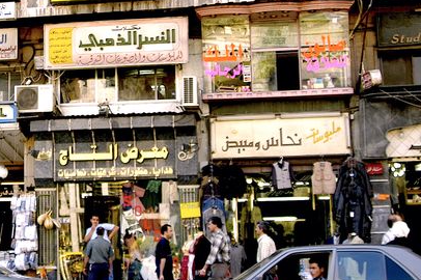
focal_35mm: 71
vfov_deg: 19.1
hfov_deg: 27.4
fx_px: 830
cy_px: 105
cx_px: 39
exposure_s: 1/200
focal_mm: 24
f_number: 3.2
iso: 200
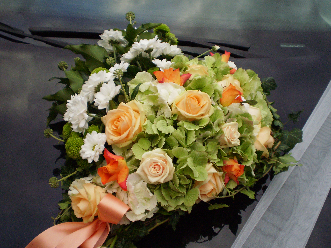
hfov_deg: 44.8
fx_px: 402
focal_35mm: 42
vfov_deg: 34.3
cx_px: 166
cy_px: 124
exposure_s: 1/250
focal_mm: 7.4
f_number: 3.5
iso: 250
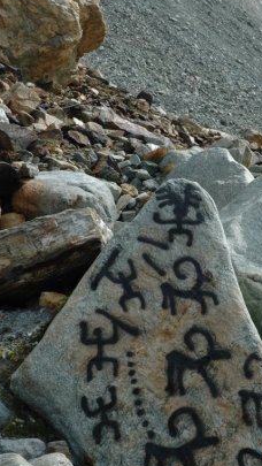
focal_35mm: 93
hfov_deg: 13.0
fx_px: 1148
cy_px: 240
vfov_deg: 22.9
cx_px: 165
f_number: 14
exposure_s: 1/125
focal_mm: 50
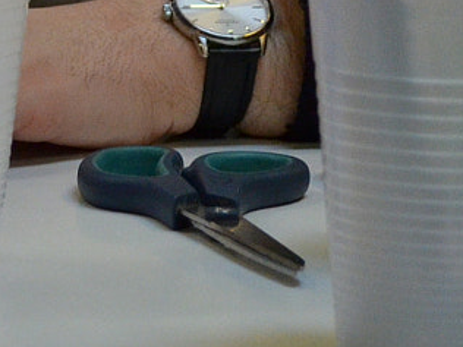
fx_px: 3504
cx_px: 186
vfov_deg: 5.5
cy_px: -364
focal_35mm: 262
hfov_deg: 7.6
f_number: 5
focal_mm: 36
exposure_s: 1/250
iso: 1000
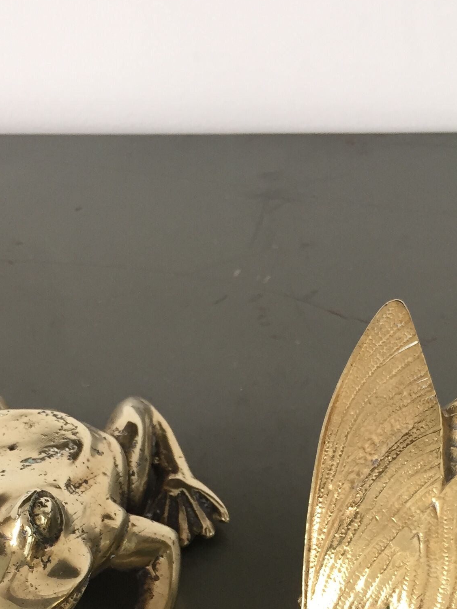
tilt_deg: -47.7
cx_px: 268
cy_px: 598
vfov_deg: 28.9
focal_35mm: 63
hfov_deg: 23.3
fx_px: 1109
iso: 32
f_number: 2.2
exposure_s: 1/33
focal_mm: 4.15
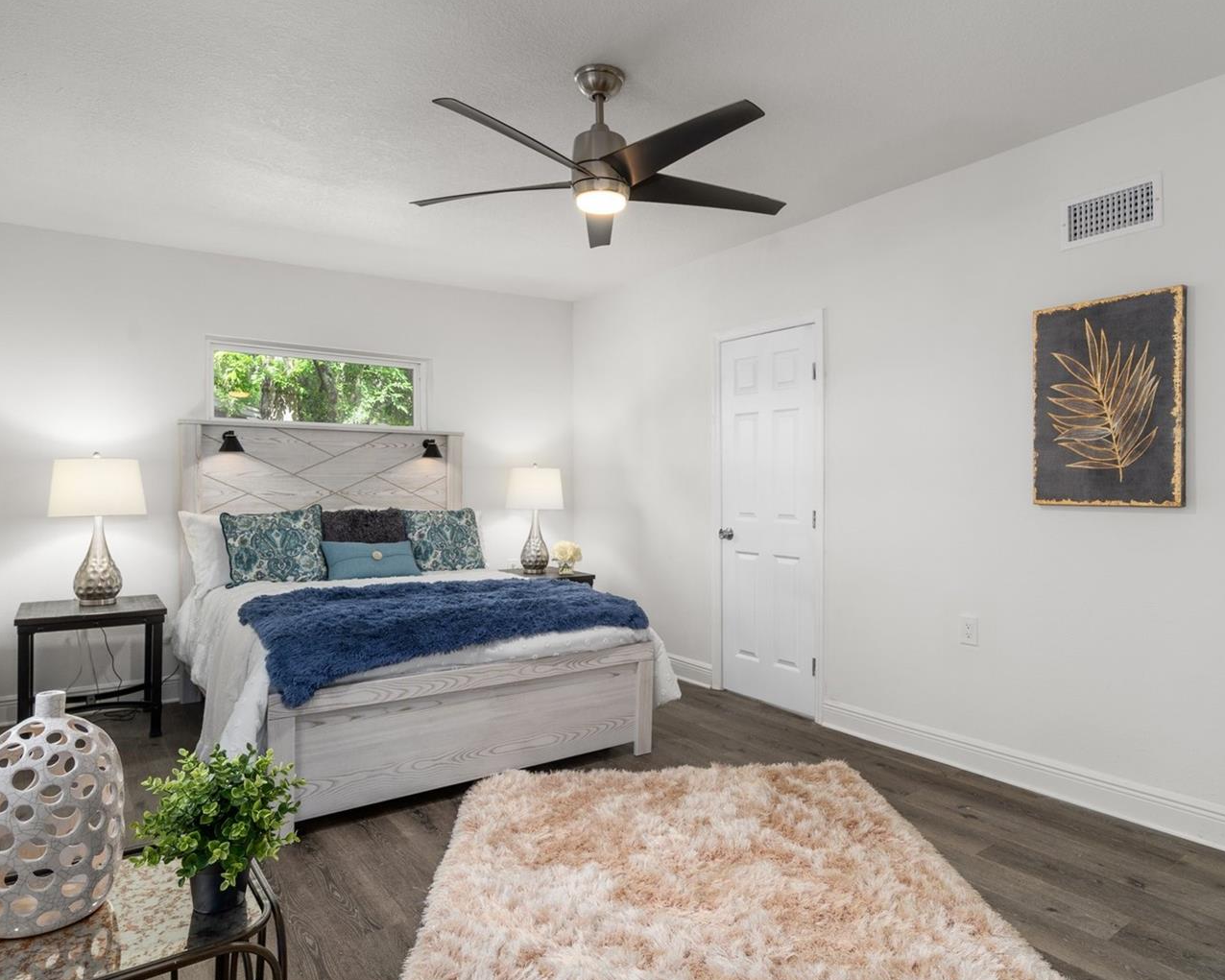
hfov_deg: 80.2
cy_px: 499
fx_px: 725
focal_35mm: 20
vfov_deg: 68.1
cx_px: 659
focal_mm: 17
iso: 320
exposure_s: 1/2.5
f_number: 8
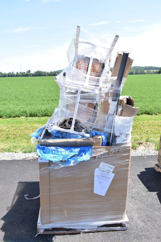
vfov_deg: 67.4
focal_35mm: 27
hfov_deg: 47.9
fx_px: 181
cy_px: 121
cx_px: 80
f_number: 7.1
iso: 200
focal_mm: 18
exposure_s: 1/200
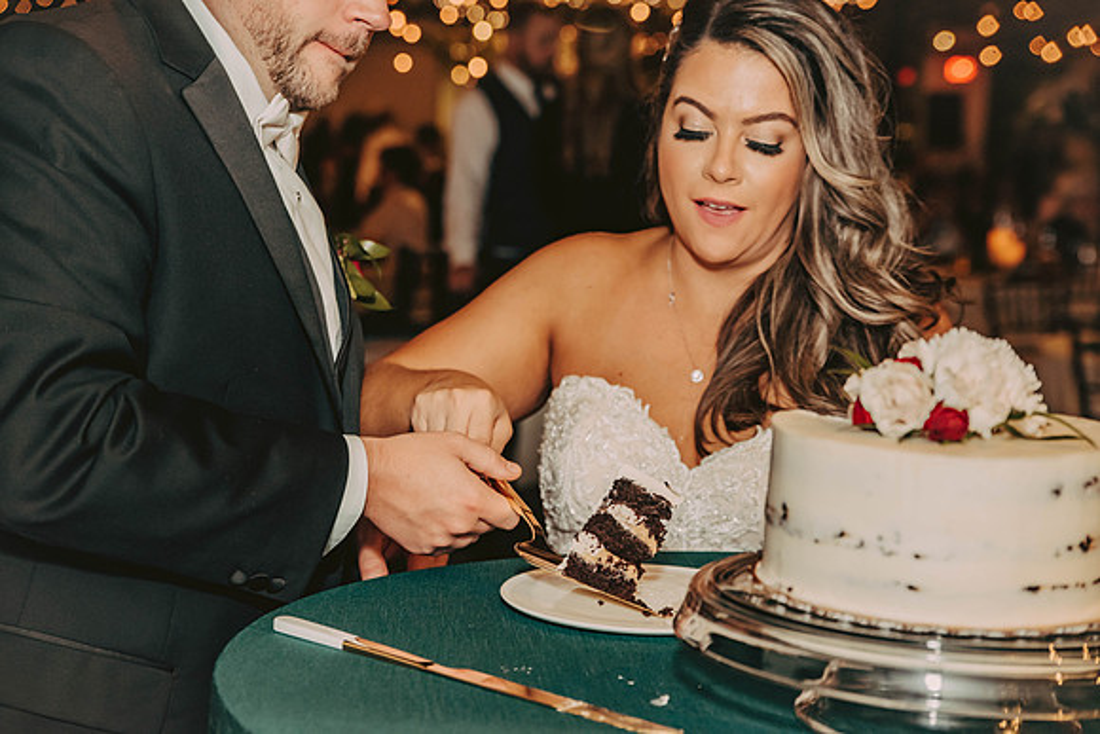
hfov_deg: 30.5
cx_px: 550
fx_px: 2017
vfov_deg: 20.6
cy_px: 367
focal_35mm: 66
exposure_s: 1/125
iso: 1250
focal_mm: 66
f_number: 4.5
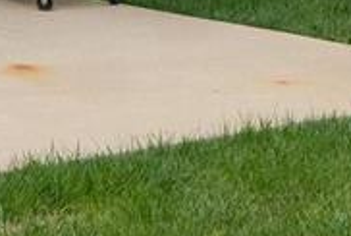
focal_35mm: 202
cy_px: -244
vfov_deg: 6.6
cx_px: -116
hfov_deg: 10.0
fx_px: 1973
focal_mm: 18
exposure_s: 1/200
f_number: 10
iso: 400
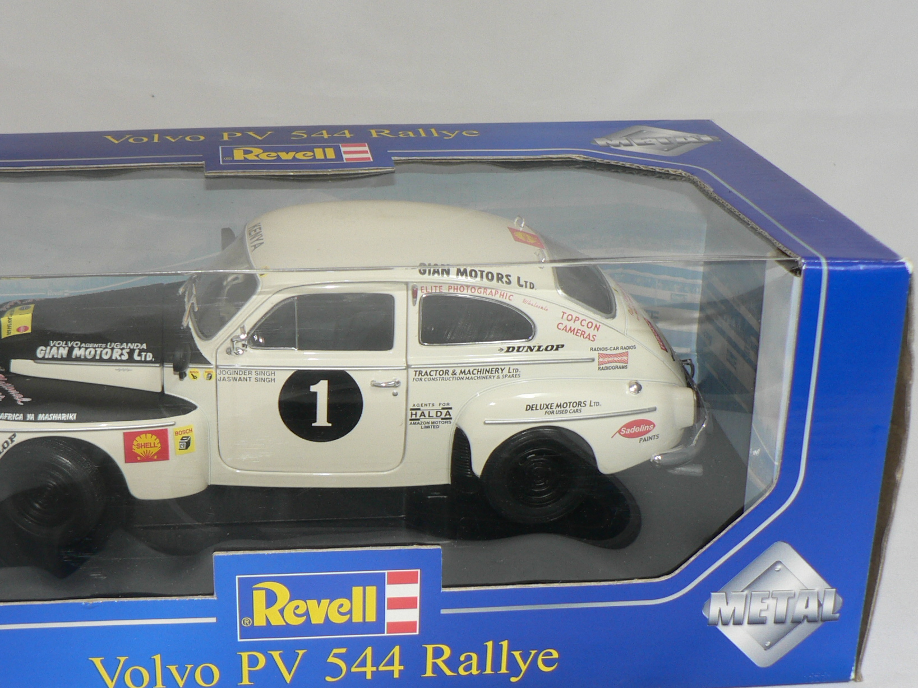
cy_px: 405
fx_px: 1618
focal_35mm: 61
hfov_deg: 31.5
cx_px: 336
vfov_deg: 24.0
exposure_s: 1/60
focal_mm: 6.4
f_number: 2.8
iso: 80
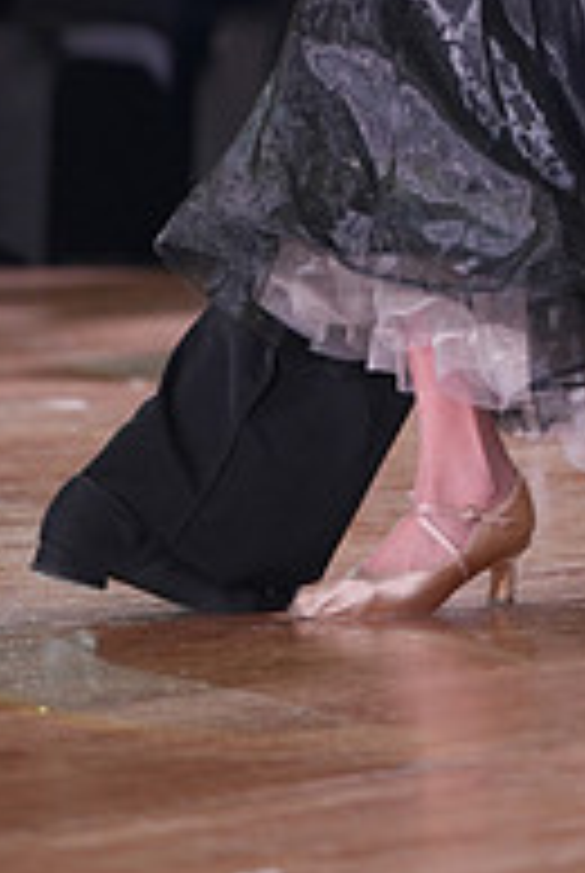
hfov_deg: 3.3
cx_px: 727
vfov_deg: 5.0
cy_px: -256
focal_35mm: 412
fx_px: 10006
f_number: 2.8
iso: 800
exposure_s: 1/400
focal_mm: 138
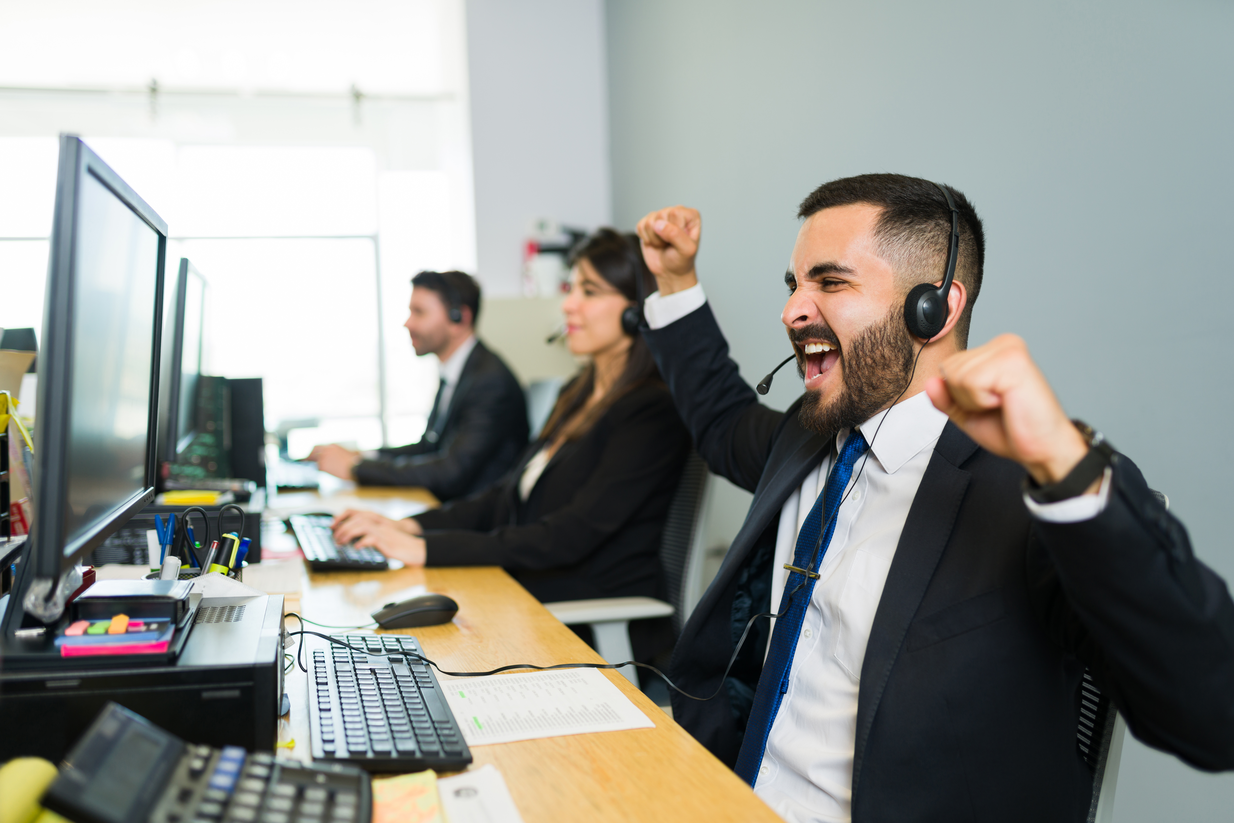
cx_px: 617
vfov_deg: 37.9
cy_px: 412
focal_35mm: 35
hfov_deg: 54.4
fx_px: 1200
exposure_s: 1/160
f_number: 1.8
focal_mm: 35
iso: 100
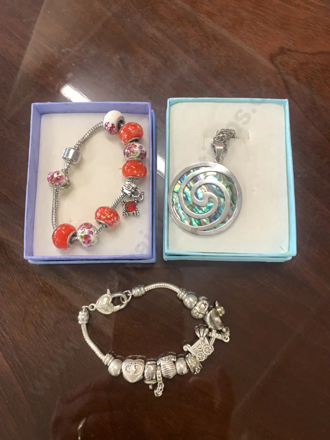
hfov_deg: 53.1
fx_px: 330
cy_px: 220
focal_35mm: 26
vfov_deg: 67.3
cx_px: 165
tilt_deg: -80.3
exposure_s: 1/100
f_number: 1.8
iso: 80
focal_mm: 4.25
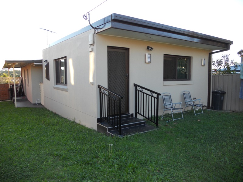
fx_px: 190
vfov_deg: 51.4
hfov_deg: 65.3
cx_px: 122
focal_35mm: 27
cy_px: 91
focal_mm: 4.9
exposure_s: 1/100
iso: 80
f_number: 3.2
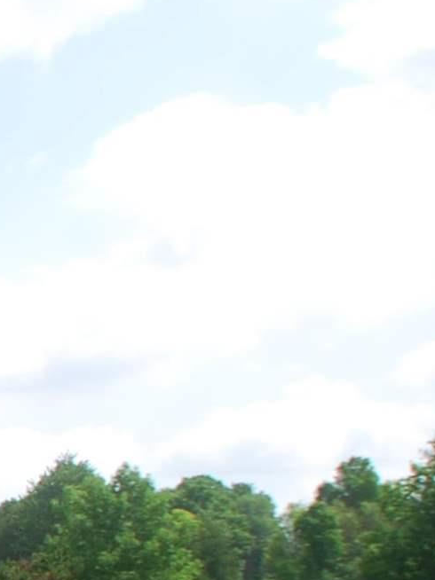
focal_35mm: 95
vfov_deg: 19.7
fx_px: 1593
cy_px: 659
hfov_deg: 11.1
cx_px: -804
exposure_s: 1/200
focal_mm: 14
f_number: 7.1
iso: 100
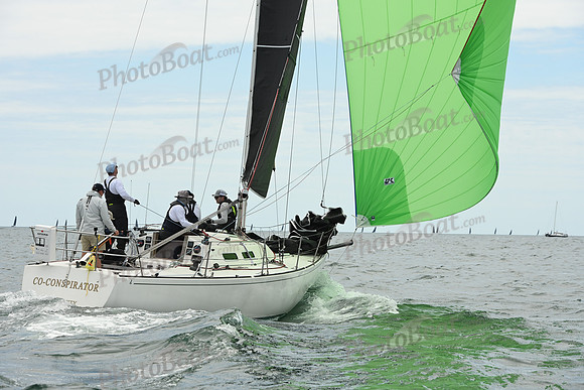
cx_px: 292
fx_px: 1979
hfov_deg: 16.8
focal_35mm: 122
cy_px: 195
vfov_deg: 11.2
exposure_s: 1/1000
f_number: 9
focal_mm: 122
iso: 320
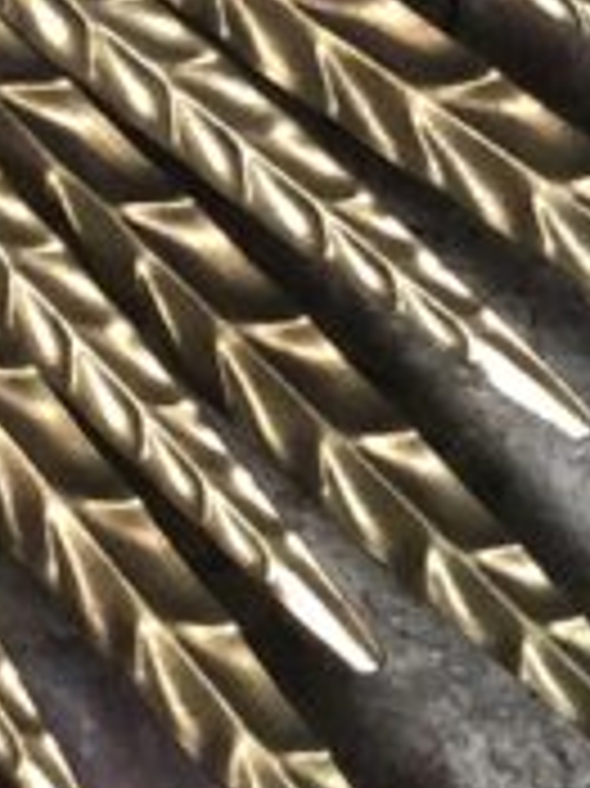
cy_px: -1018
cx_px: -1049
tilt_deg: -5.2
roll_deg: -4.1
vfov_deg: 6.2
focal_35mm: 305
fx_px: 6940
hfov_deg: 4.7
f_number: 2.4
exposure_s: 1/25
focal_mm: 6
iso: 125
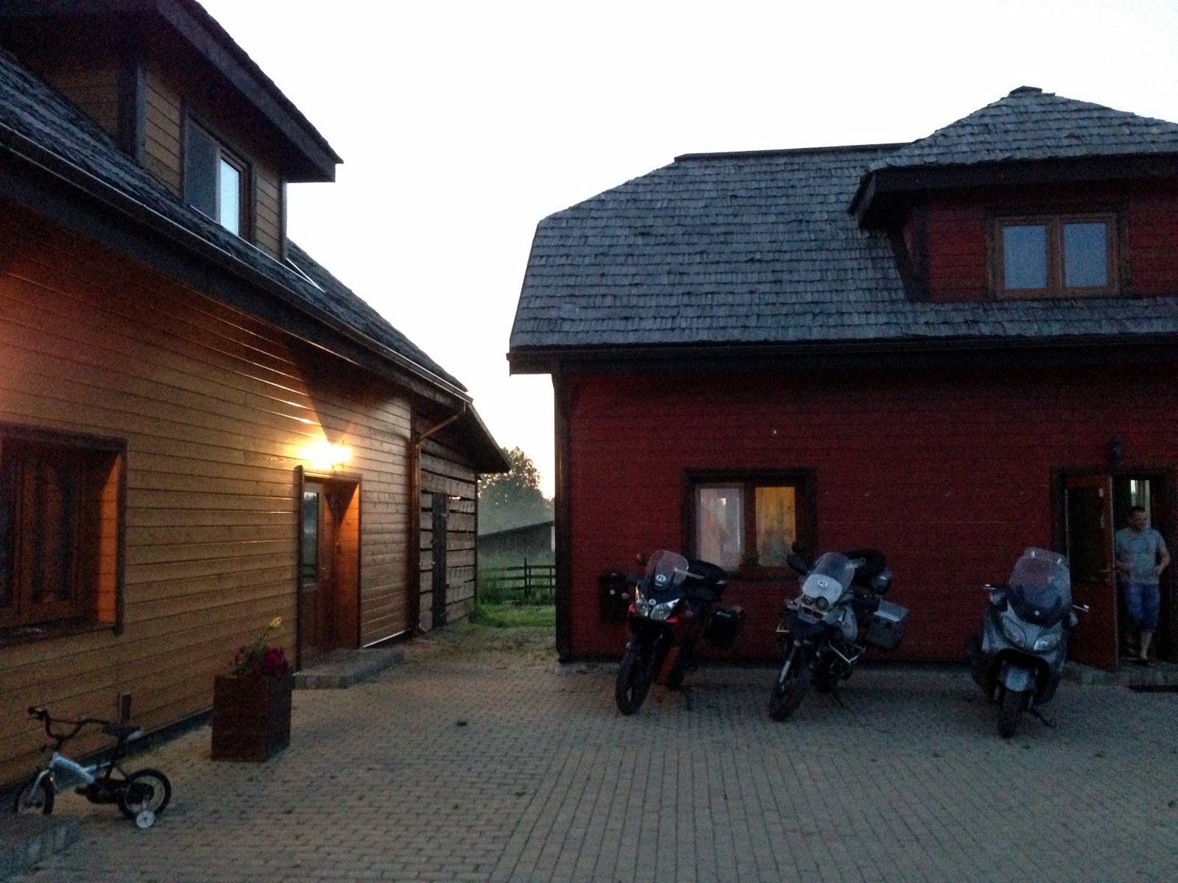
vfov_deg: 42.9
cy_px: 442
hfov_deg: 55.4
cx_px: 589
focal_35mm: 33
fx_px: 1123
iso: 800
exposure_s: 1/15
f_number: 2.4
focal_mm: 4.12
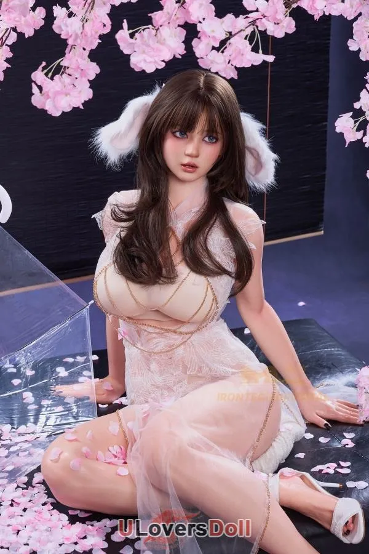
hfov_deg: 19.5
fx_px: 1076
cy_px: 277
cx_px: 184
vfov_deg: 28.8
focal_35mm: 70
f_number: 7.1
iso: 80
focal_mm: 70
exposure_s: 1/160
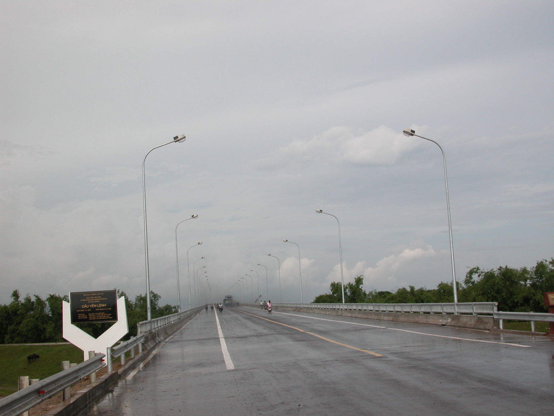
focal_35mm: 45
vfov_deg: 32.2
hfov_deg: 42.1
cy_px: 208
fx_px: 720
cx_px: 277
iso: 100
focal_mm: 11.6
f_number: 7.5
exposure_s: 1/323
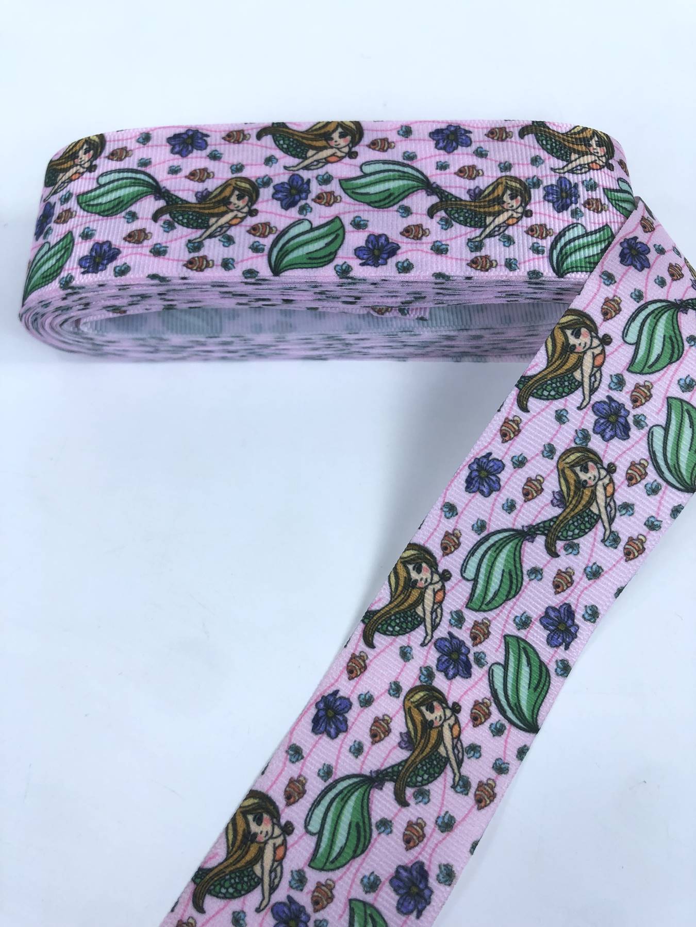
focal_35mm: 28
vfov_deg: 63.4
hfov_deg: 49.7
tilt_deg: -73.7
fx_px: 751
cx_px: 348
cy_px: 464
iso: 20
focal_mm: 3.99
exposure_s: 1/282
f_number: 1.8
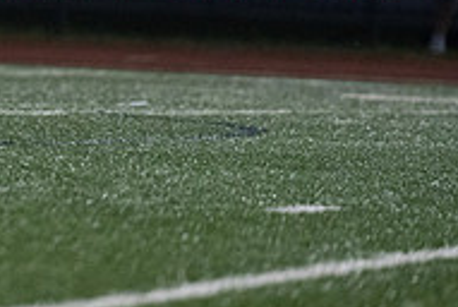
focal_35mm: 606
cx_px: -170
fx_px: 7722
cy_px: -128
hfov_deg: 3.4
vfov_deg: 2.3
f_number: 2.8
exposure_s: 1/1000
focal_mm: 200
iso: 10000
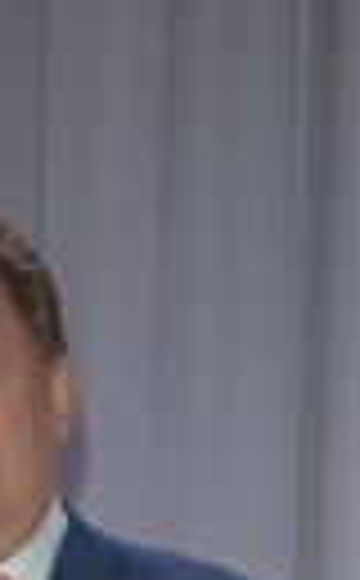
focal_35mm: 292
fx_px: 4610
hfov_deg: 4.2
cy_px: 1374
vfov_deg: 6.8
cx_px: 1328
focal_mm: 24
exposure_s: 1/50
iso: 400
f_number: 4
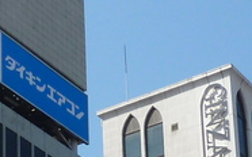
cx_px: -34
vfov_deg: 7.2
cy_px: 364
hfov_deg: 12.0
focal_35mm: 171
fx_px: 1174
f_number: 4.5
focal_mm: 4.1
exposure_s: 1/400
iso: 80
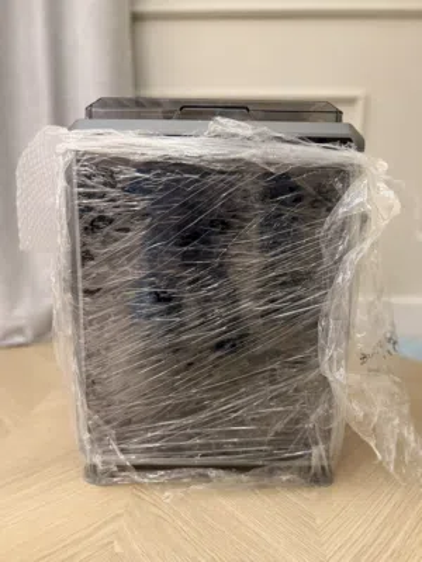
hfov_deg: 56.8
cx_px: 211
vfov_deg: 71.6
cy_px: 281
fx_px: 390
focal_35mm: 24
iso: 800
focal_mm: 6.76
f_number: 1.78
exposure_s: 1/33
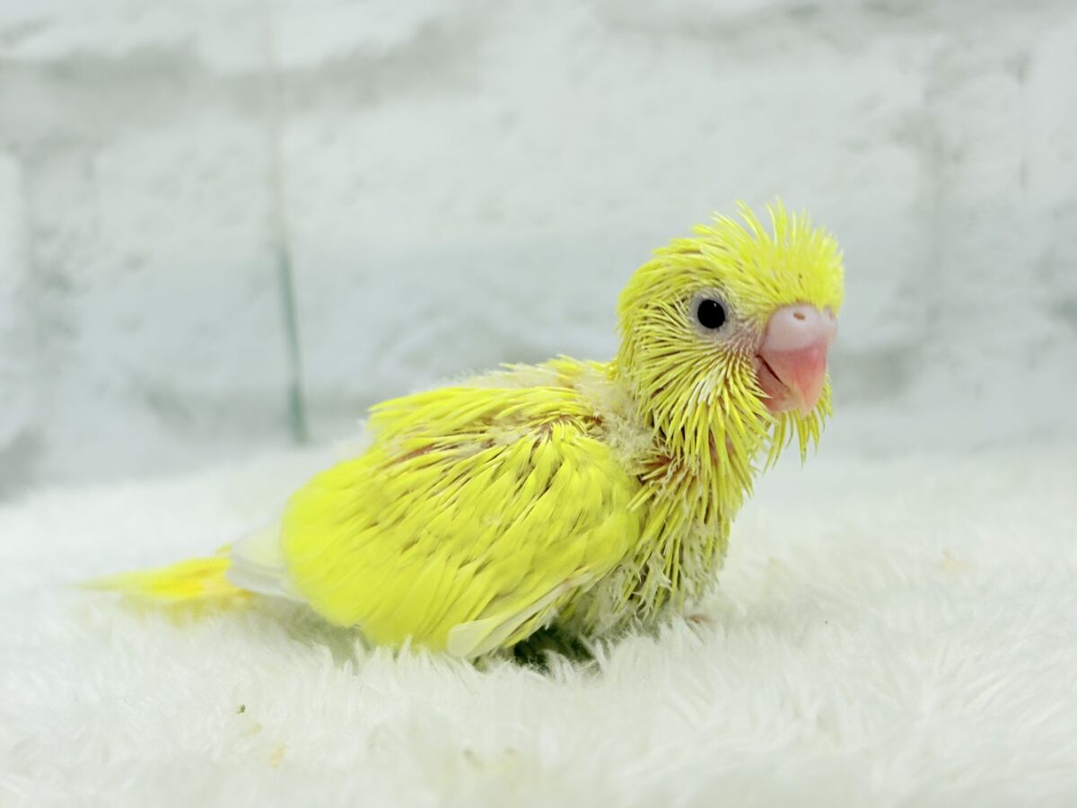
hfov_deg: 36.8
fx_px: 1618
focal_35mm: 52
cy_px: 404
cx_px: 538
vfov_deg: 28.0
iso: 50
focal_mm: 5.96
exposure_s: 1/100
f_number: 1.6
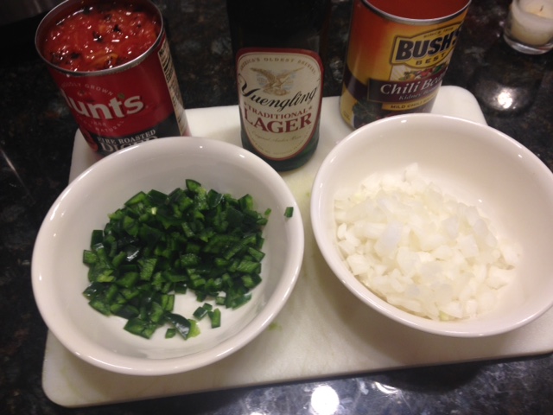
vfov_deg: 42.9
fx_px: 527
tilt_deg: -58.8
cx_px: 276
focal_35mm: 33
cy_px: 208
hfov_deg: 55.4
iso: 64
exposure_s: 1/20
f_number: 2.4
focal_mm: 4.12
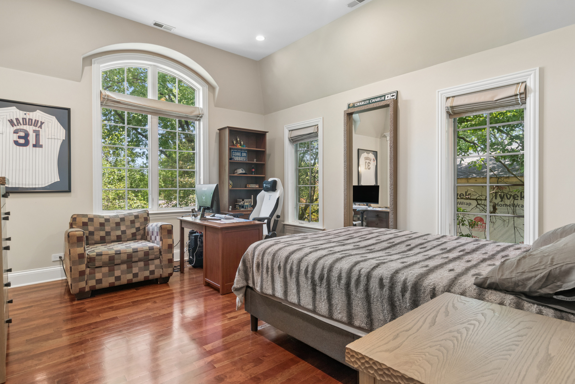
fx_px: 287
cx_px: 288
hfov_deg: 90.0
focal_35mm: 18
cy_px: 192
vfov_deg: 67.4
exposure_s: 1/5
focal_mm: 12
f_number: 8
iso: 200
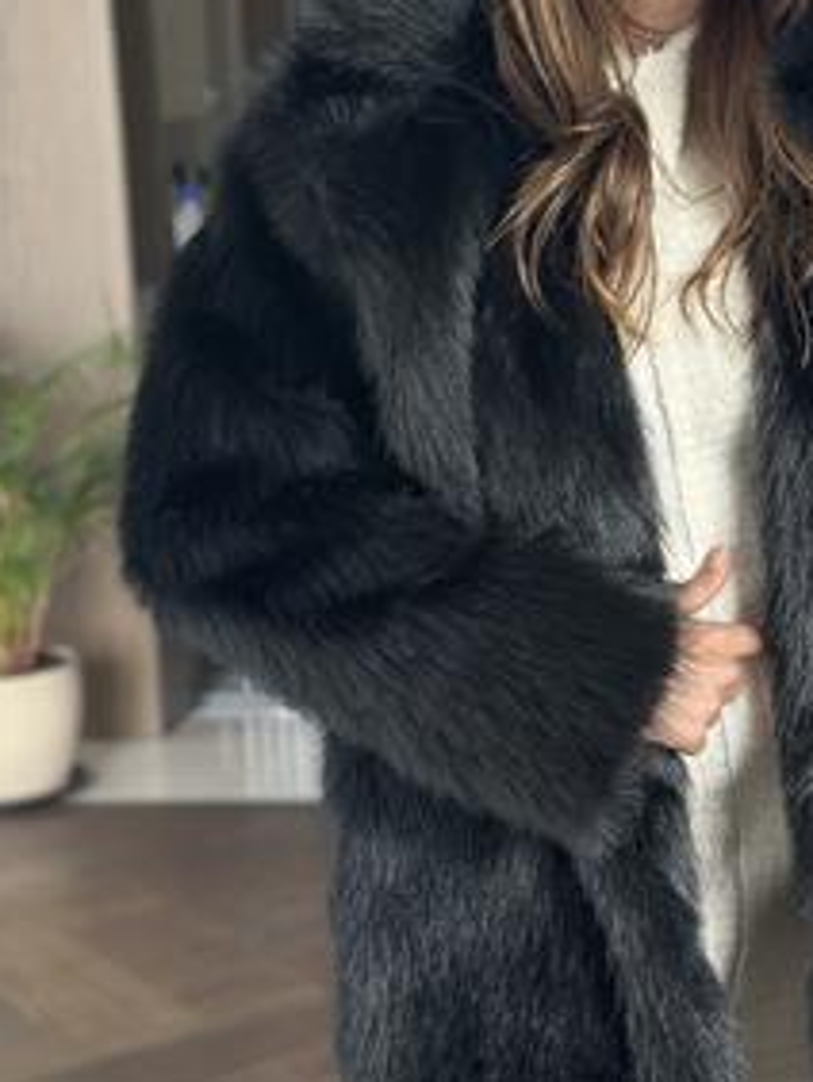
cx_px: 717
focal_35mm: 86
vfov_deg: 22.7
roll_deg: +3.3
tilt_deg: -17.2
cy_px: 418
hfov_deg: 17.0
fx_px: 2689
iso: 200
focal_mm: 6.86
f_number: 1.78
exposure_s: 1/60
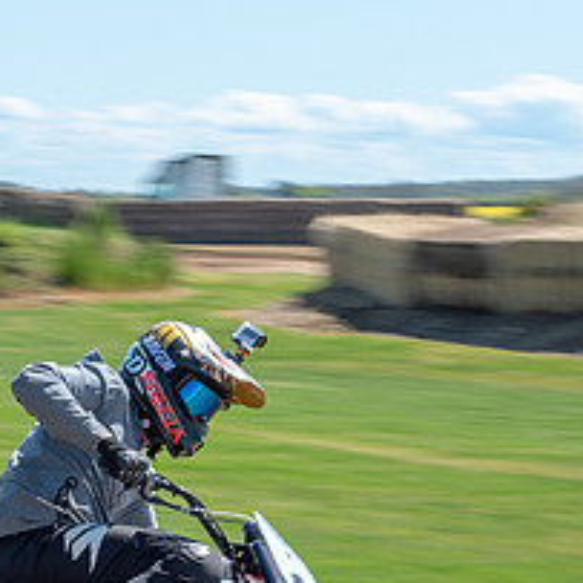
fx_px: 4230
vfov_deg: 7.9
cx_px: 116
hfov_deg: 7.9
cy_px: 557
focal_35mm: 222
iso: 100
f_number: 8
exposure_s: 1/160
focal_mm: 70
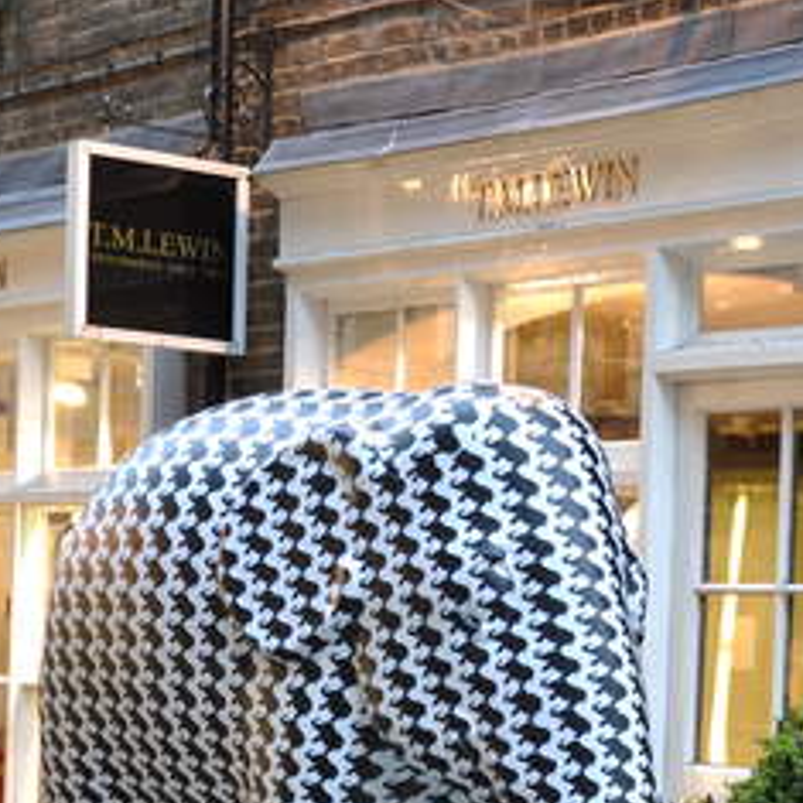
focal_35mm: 111
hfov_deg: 15.5
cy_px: 682
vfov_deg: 15.6
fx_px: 2913
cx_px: 765
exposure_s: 1/2
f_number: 4.2
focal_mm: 32
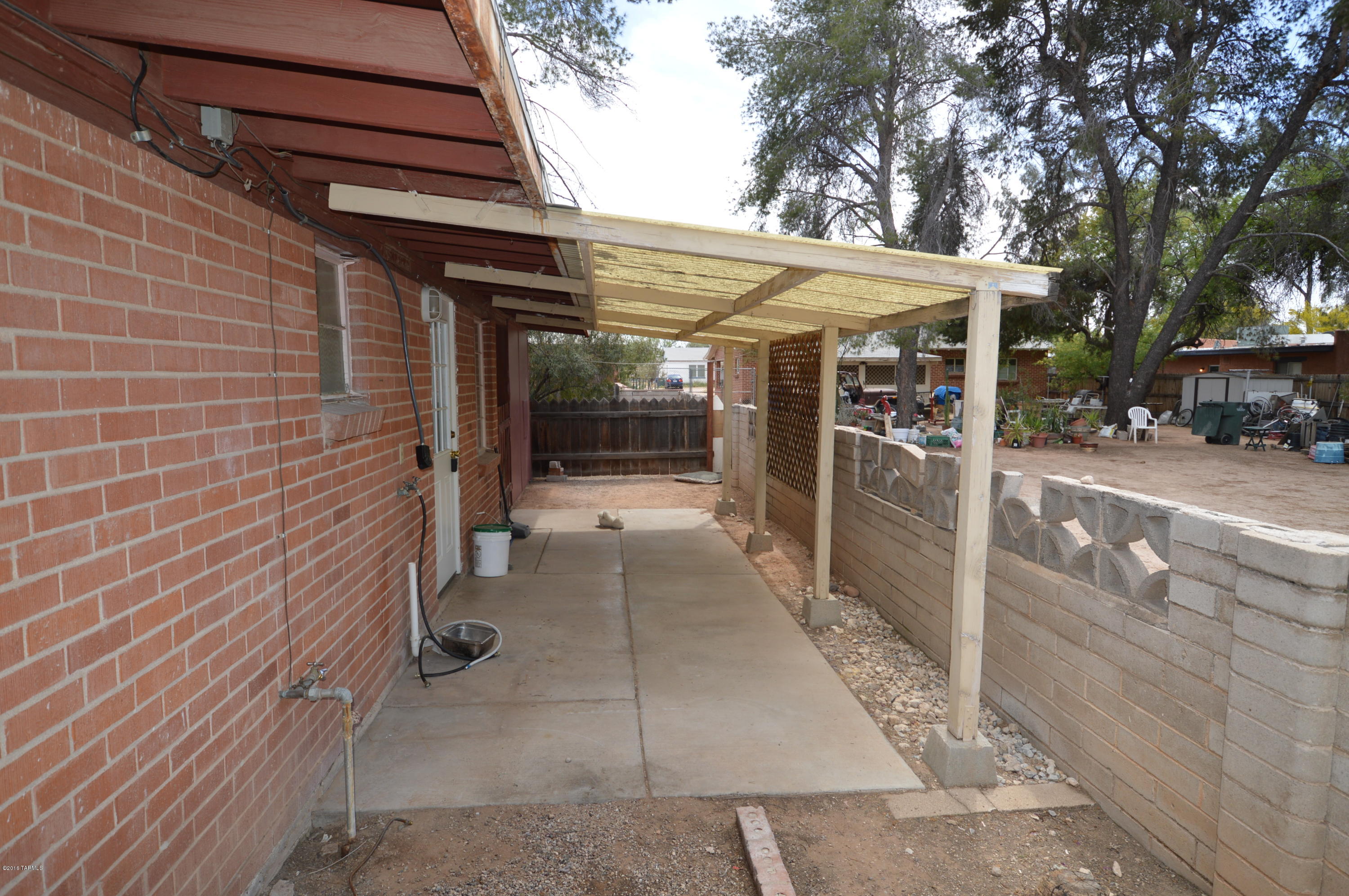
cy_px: 448
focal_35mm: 20
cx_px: 674
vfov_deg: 63.1
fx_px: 730
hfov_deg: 85.5
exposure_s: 1/200
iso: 100
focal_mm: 13
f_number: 5
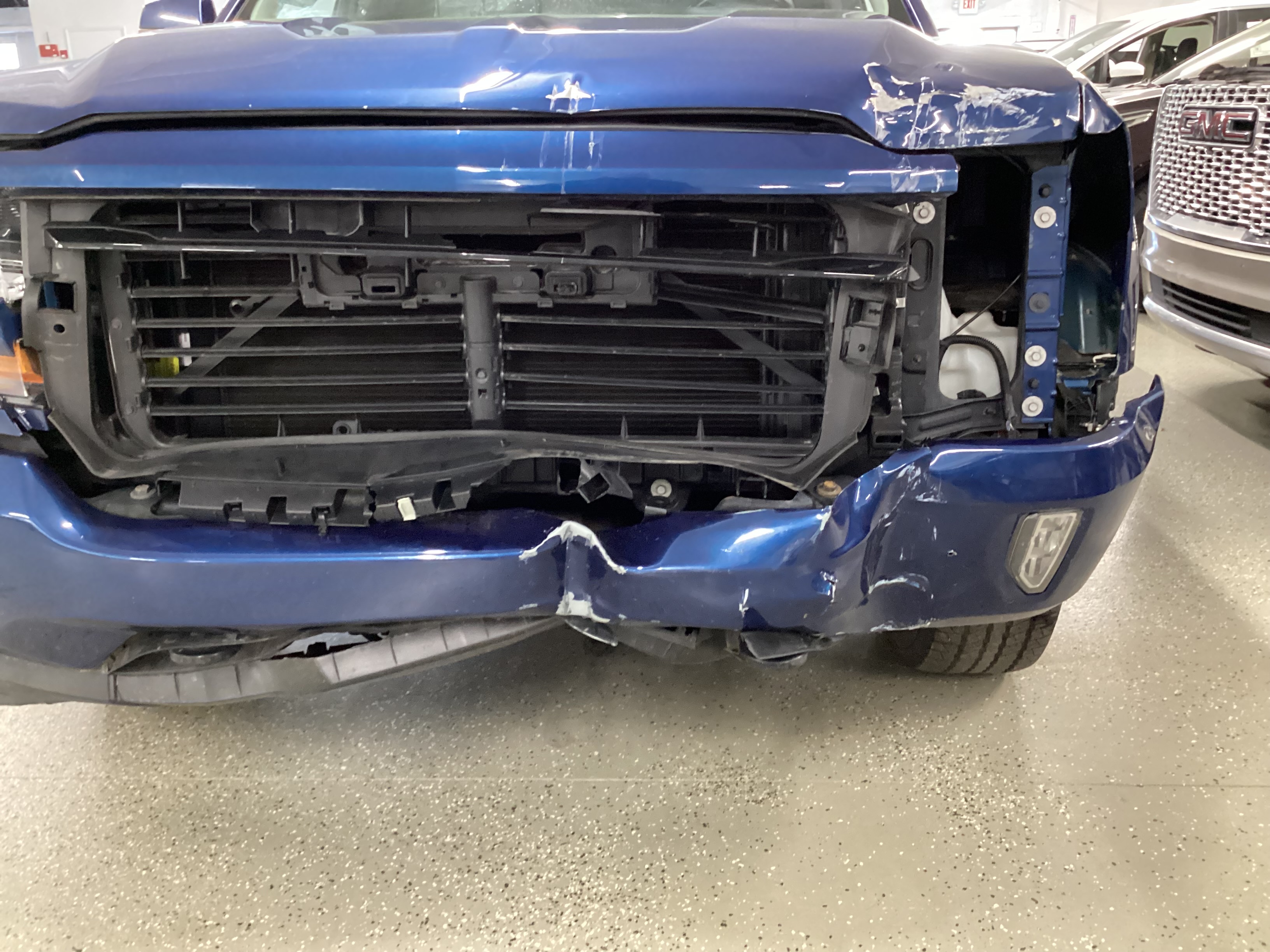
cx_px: 635
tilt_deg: -19.5
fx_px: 1137
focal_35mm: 31
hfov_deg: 58.4
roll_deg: +1.1
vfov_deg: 45.4
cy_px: 476
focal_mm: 3.3
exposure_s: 1/25
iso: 640
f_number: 2.4
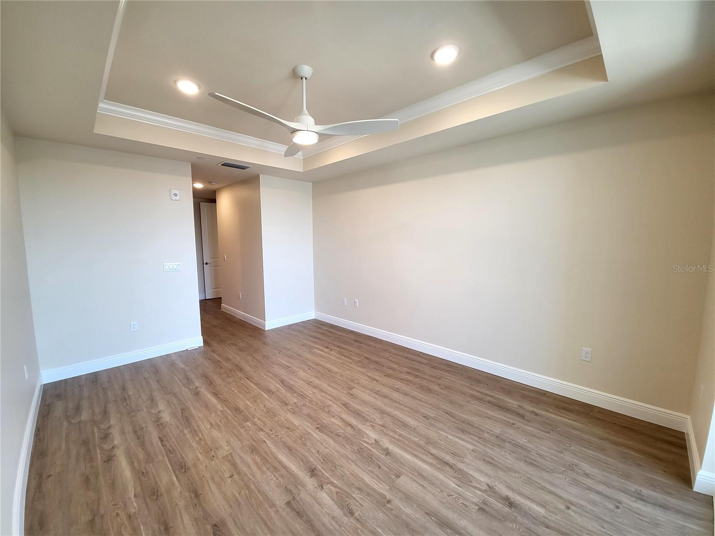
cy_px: 268
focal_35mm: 13
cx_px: 358
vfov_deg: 89.9
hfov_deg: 106.2
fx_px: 269
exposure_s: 1/60
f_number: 2.2
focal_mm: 1.74
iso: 80
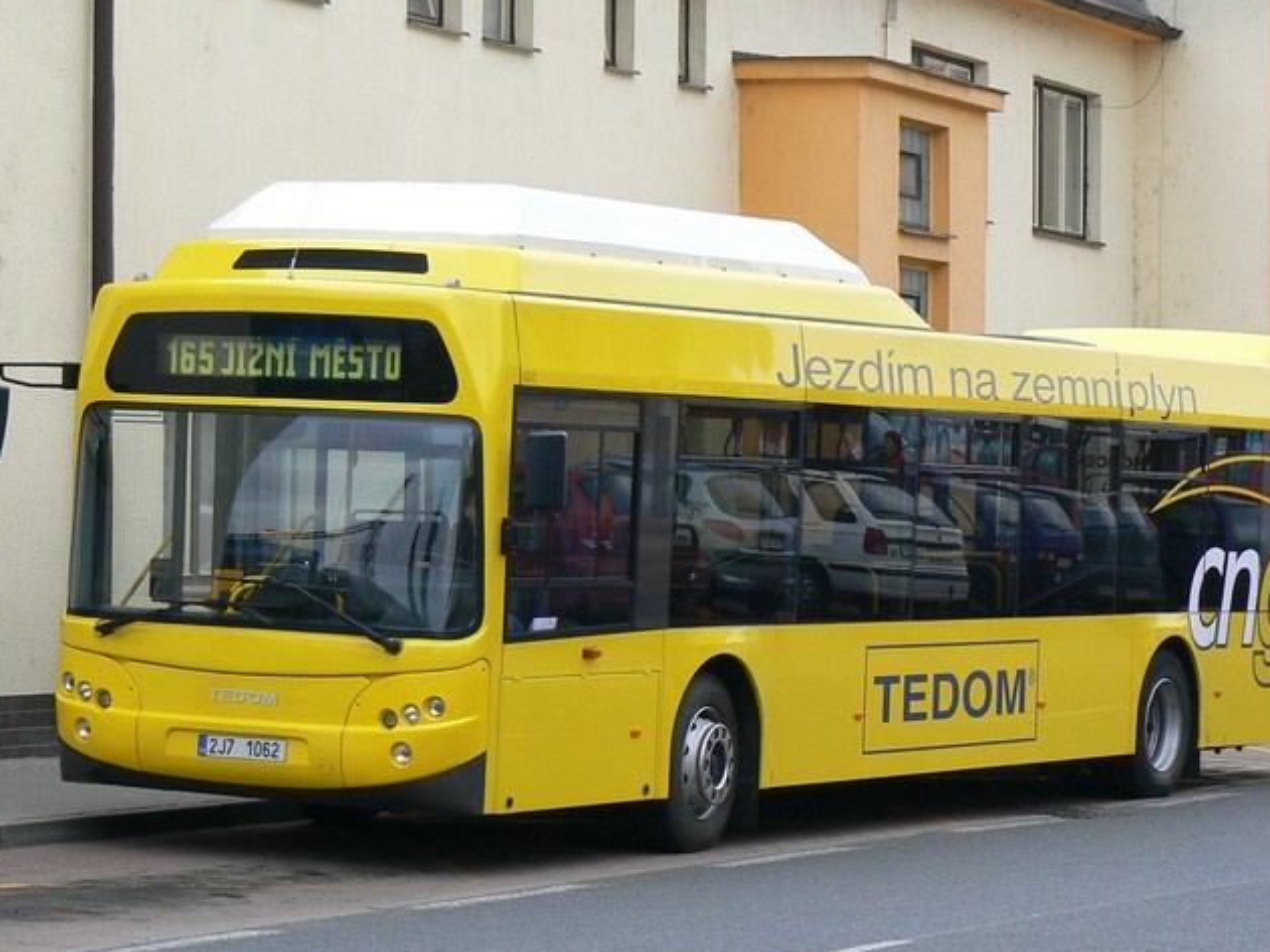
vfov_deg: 11.7
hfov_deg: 15.5
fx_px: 4659
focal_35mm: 127
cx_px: 666
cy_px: 339
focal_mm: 14.9
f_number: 3.2
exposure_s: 1/500
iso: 125
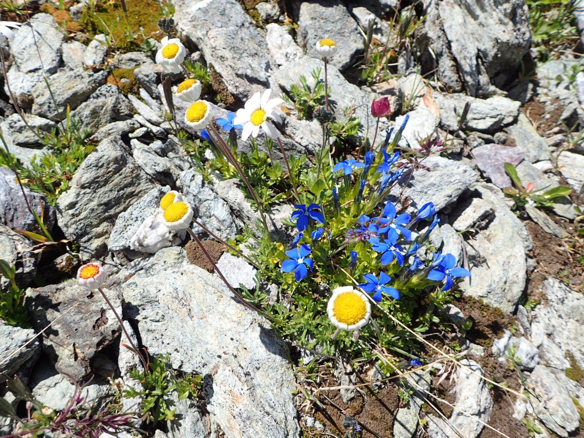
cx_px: 292
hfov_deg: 69.4
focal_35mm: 25
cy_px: 219
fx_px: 422
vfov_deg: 54.9
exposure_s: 1/160
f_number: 8
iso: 100
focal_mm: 4.5
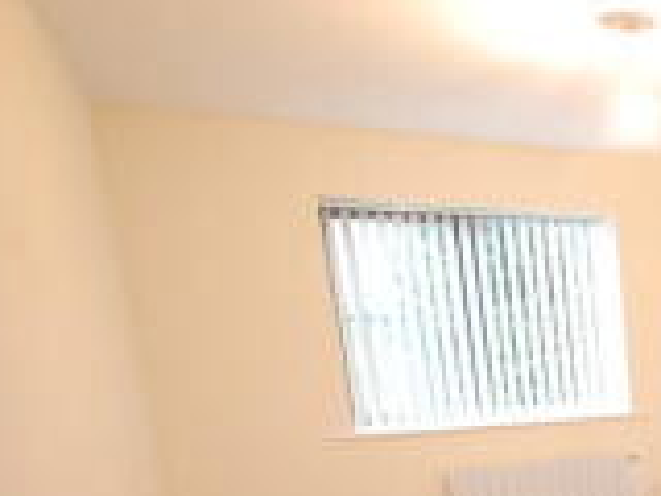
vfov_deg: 30.0
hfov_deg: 32.2
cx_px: 876
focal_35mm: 43
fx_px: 821
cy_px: 552
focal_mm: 10
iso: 1600
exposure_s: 1/20
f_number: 5.6
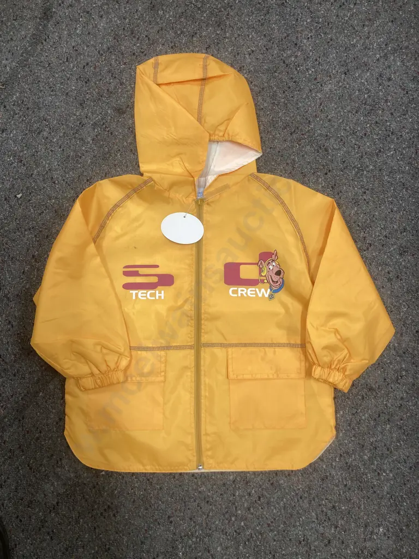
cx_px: 210
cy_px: 280
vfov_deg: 63.4
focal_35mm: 28
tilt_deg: -83.7
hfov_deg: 49.7
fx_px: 452
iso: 64
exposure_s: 1/50
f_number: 1.8
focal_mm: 3.99
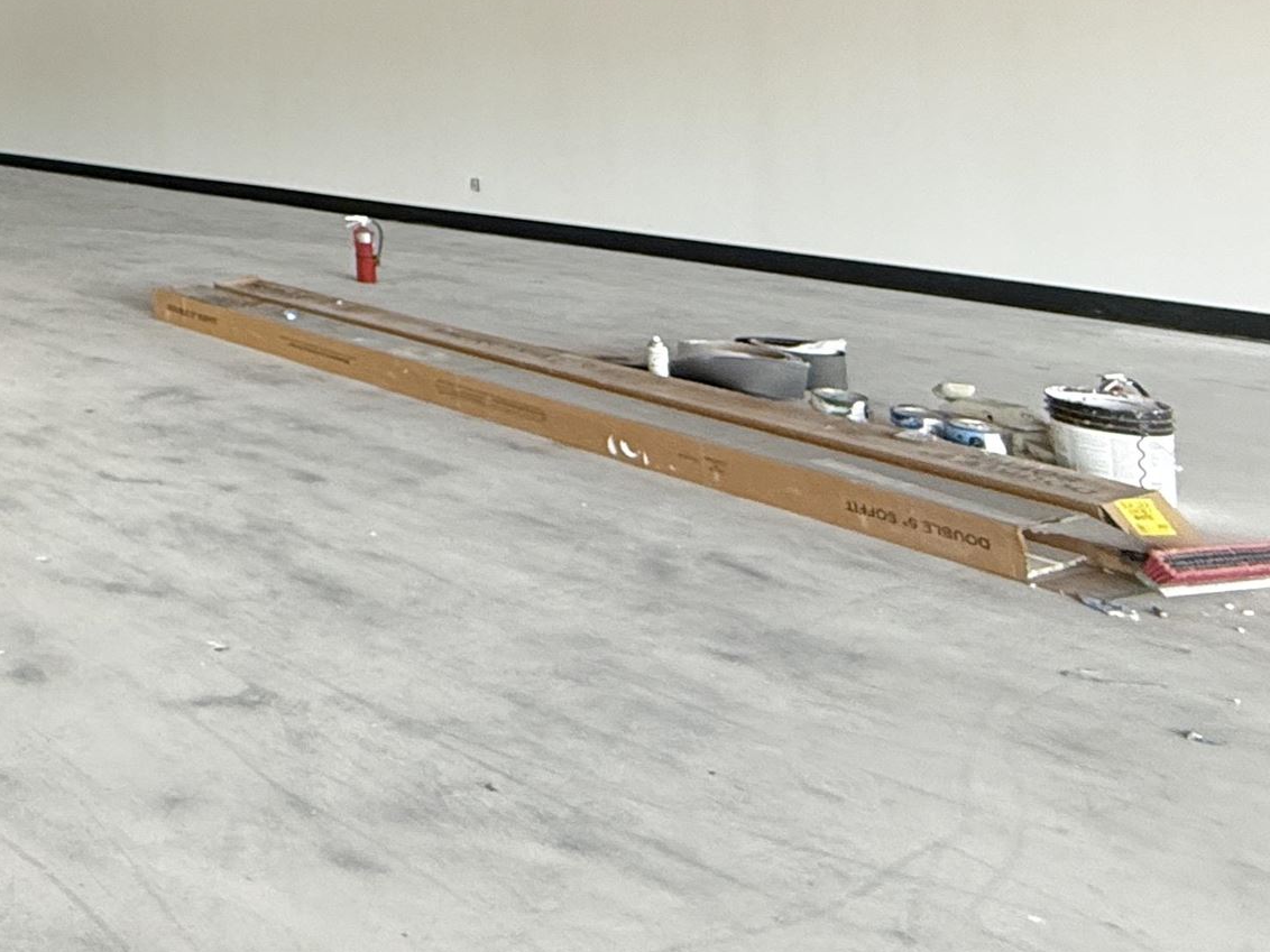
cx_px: -381
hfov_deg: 34.5
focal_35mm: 38
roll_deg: +0.2
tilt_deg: +6.5
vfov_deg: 32.7
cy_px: -120
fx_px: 1394
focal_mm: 2.22
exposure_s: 1/120
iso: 250
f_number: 2.2
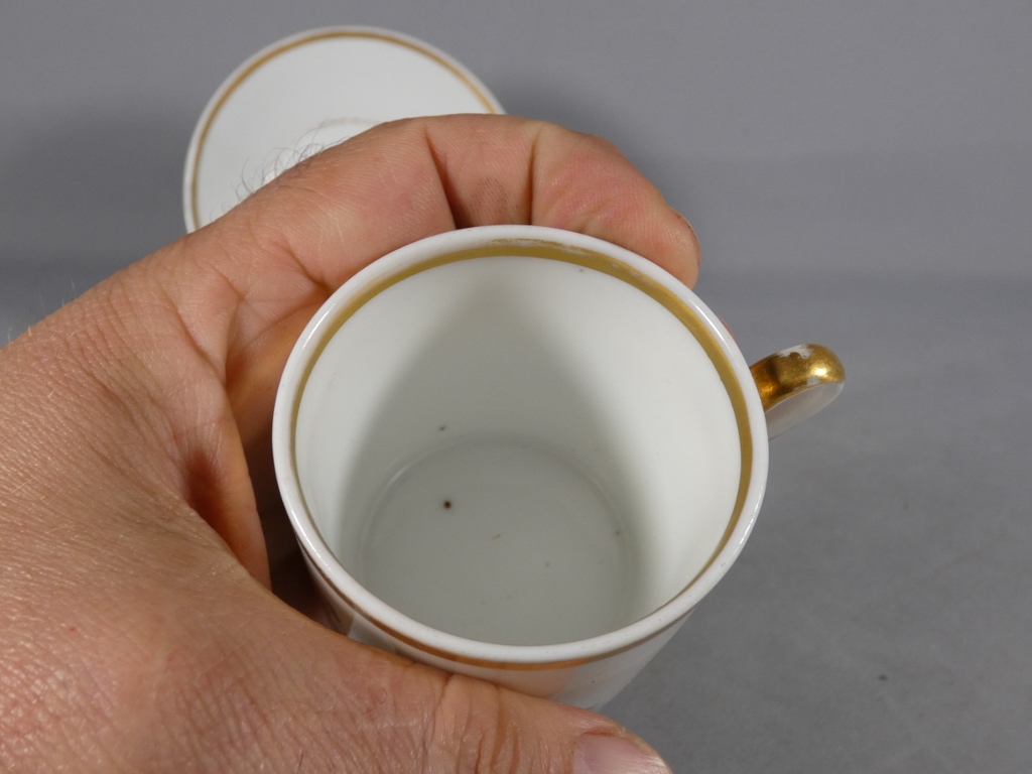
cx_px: 516
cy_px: 387
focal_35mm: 36
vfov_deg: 39.7
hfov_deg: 51.4
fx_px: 1073
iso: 125
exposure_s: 1/125
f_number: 3.5
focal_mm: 6.5
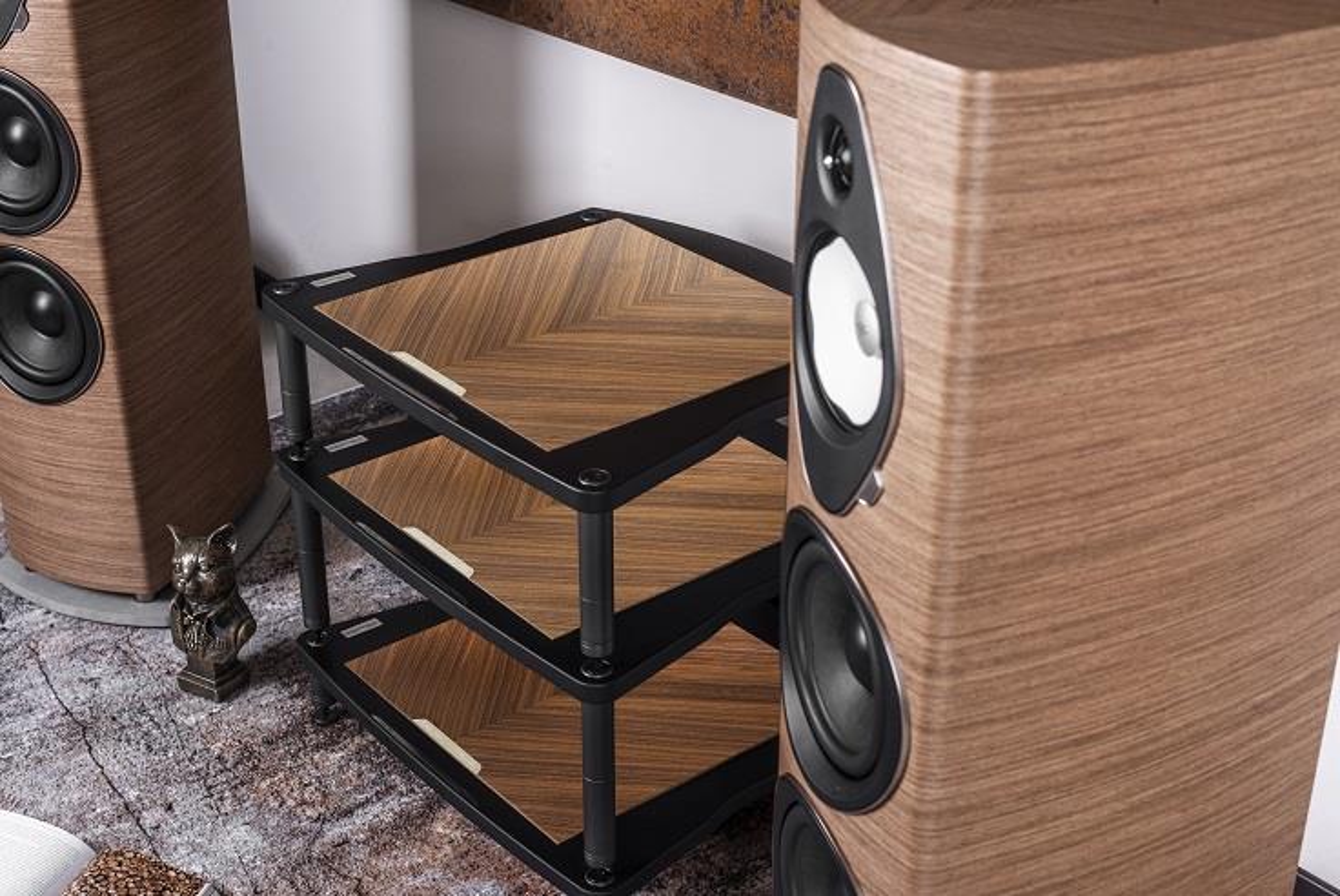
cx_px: 670
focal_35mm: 50
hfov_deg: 39.6
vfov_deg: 27.0
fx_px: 1863
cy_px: 448
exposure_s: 1/125
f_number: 8
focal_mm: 50
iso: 50
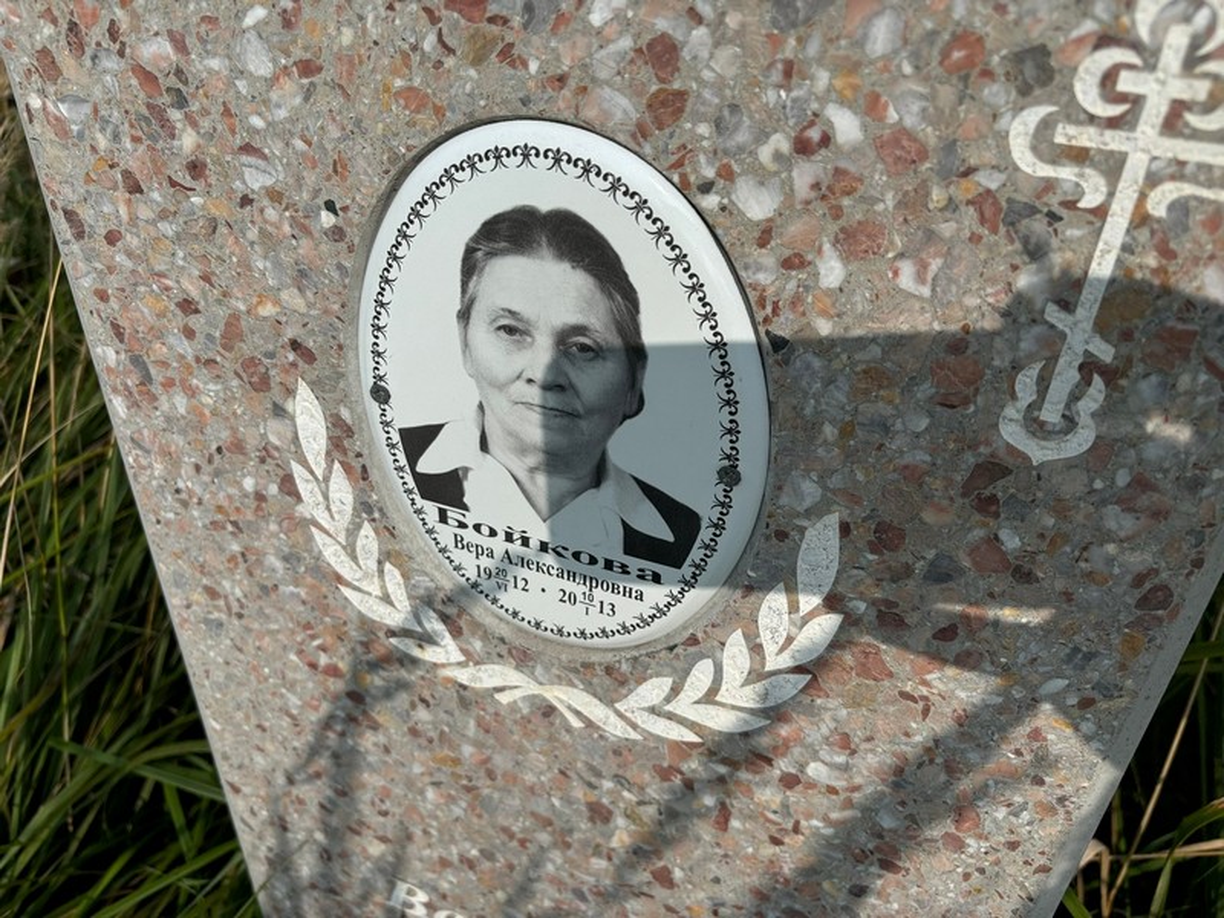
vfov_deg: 53.1
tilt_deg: -37.2
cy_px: 459
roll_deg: -5.1
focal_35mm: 26
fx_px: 919
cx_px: 612
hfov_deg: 67.3
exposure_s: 1/6329
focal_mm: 5.96
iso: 50
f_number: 1.6
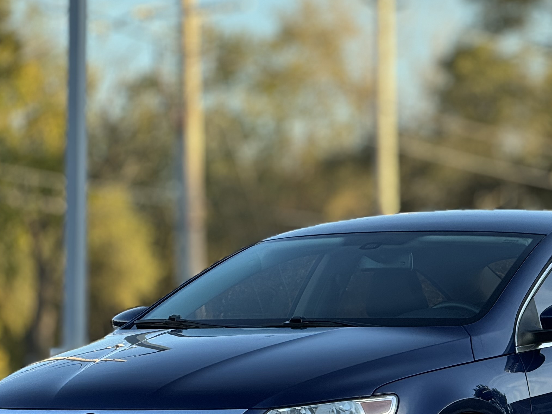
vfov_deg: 6.2
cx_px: 409
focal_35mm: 238
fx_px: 3795
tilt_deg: +3.1
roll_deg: -0.1
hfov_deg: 8.3
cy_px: 250
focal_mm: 15.66
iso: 50
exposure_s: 1/208
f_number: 2.8
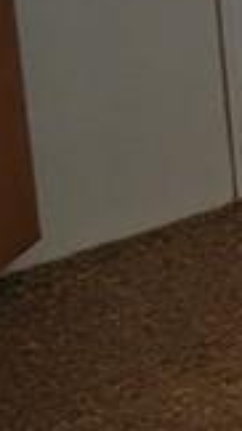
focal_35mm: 165
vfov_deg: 11.7
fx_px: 1884
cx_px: 1098
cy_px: -420
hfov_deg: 5.8
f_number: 1.8
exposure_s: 1/120
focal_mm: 6.7
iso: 125
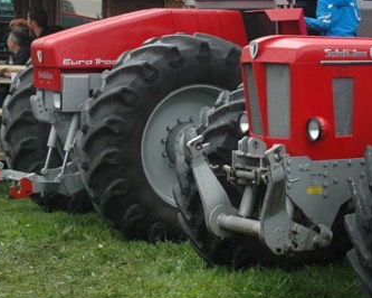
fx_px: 1265
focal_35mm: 115
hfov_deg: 16.7
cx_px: 217
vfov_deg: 13.4
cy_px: 99
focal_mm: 34
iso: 400
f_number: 7.1
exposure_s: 1/200
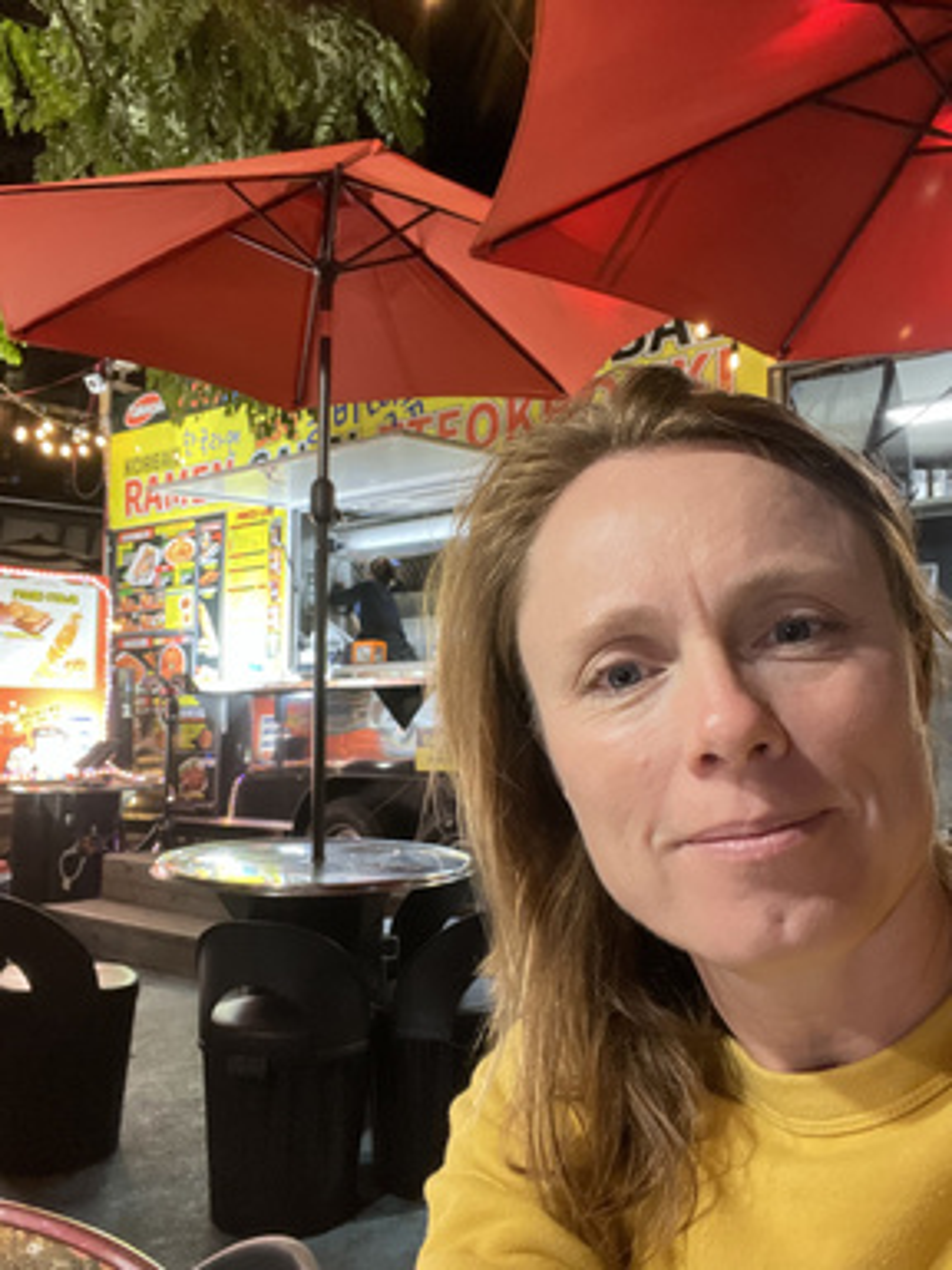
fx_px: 1100
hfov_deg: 46.8
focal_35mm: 30
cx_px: 476
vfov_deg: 60.0
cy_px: 635
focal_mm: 2.71
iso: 400
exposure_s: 1/40
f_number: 2.2
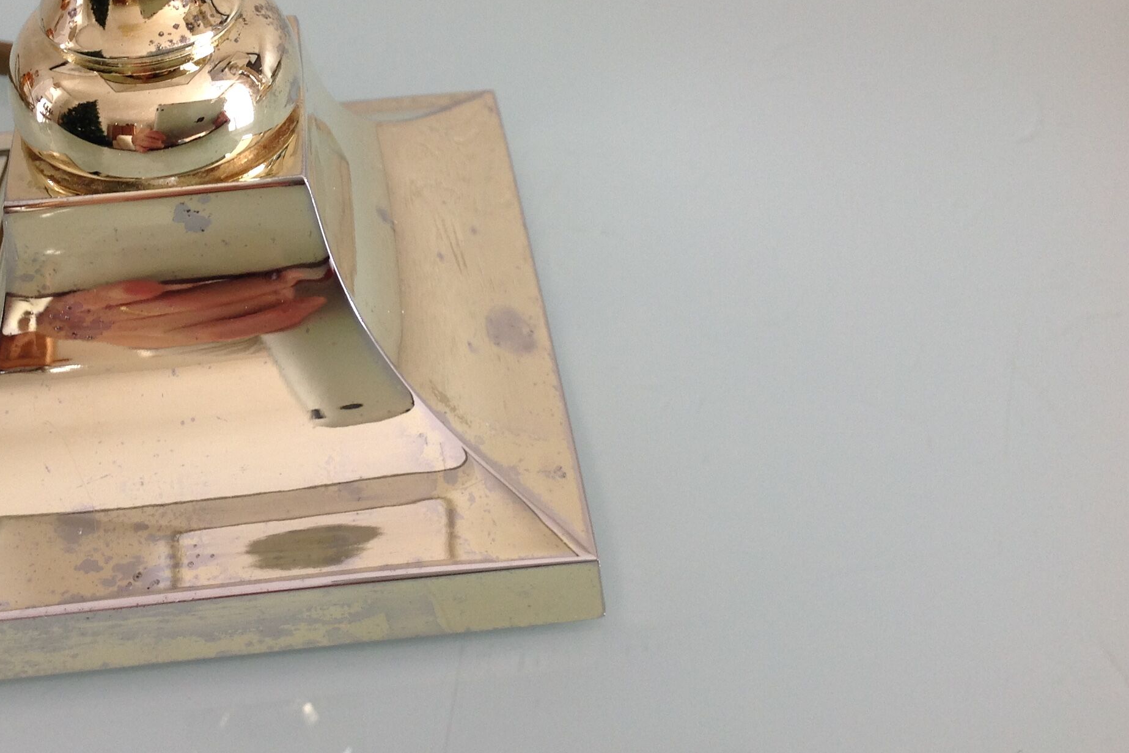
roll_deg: +5.7
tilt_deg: -39.5
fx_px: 1600
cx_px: 357
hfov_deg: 38.3
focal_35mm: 51
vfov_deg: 26.2
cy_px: 204
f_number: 2.4
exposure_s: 1/30
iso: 50
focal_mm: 4.28
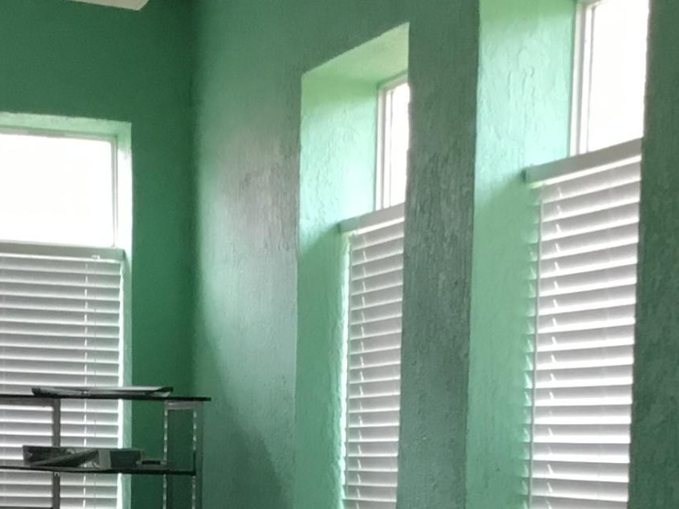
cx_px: 338
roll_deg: -1.8
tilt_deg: -8.0
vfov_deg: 12.9
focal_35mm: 109
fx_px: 2138
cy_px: 761
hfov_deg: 18.0
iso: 25
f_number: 2.4
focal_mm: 3.3
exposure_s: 1/30
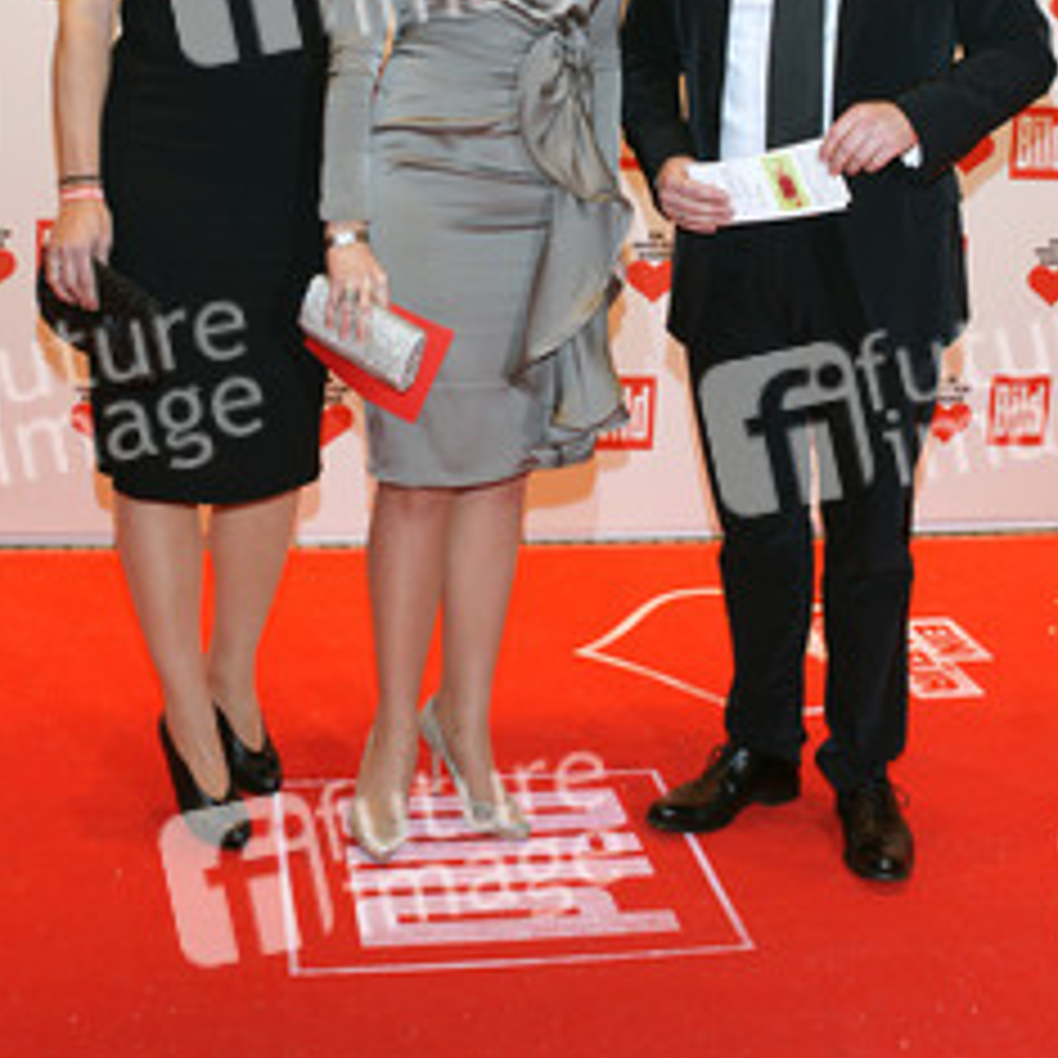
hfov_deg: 32.8
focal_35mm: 52
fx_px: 1798
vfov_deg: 31.8
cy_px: 185
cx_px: 524
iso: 400
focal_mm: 24
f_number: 5.6
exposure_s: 1/60
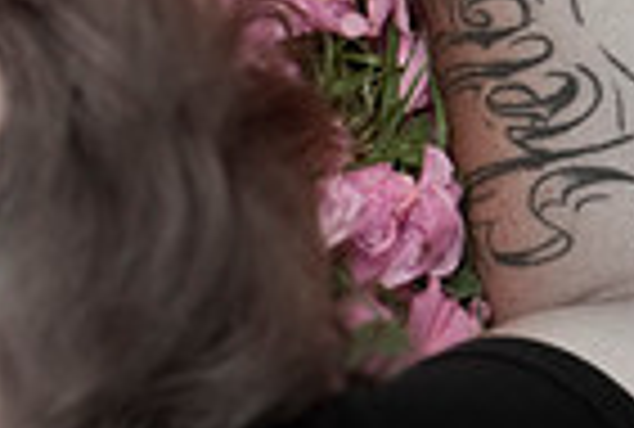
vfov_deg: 3.4
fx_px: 7173
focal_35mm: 406
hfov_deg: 5.0
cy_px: 491
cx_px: -373
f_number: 5.3
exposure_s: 1/250
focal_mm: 66
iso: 200
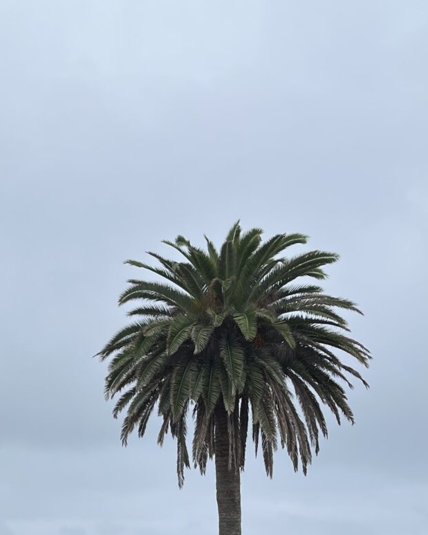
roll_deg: -1.8
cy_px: 487
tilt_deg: +4.9
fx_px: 997
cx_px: 27
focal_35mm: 63
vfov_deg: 28.8
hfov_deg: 23.5
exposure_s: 1/777
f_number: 1.6
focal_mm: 5.1
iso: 50
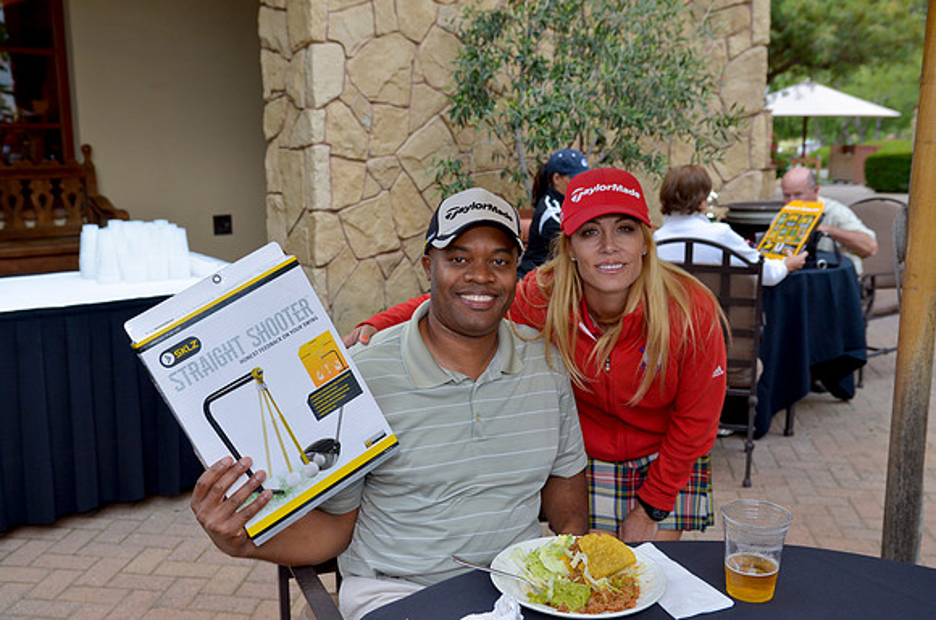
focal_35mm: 40
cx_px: 468
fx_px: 1051
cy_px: 310
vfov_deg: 32.9
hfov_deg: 48.0
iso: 250
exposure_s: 1/80
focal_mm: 27
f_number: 4
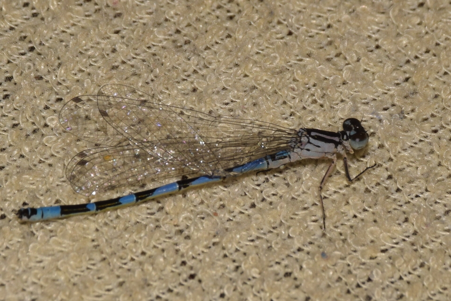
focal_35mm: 210
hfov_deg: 9.8
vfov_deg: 6.5
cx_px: 226
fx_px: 2631
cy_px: 150
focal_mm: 140
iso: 100
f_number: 16
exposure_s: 1/125
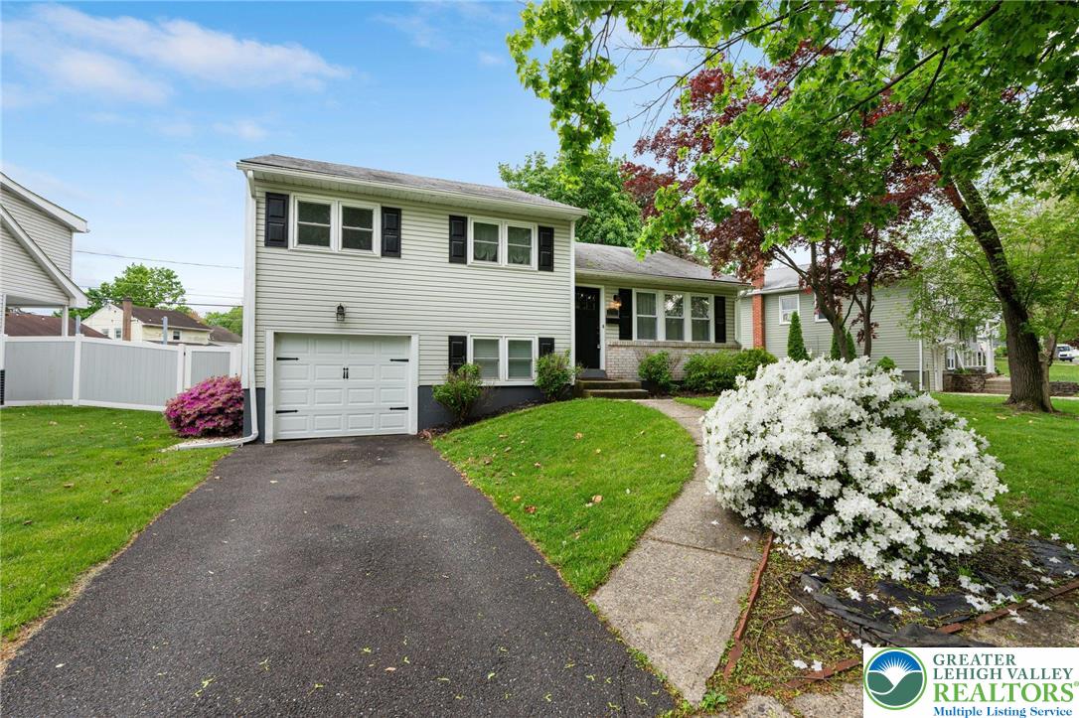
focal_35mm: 16
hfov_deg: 96.8
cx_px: 540
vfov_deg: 73.7
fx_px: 479
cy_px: 359
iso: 320
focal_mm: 16
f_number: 7.1
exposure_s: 1/80
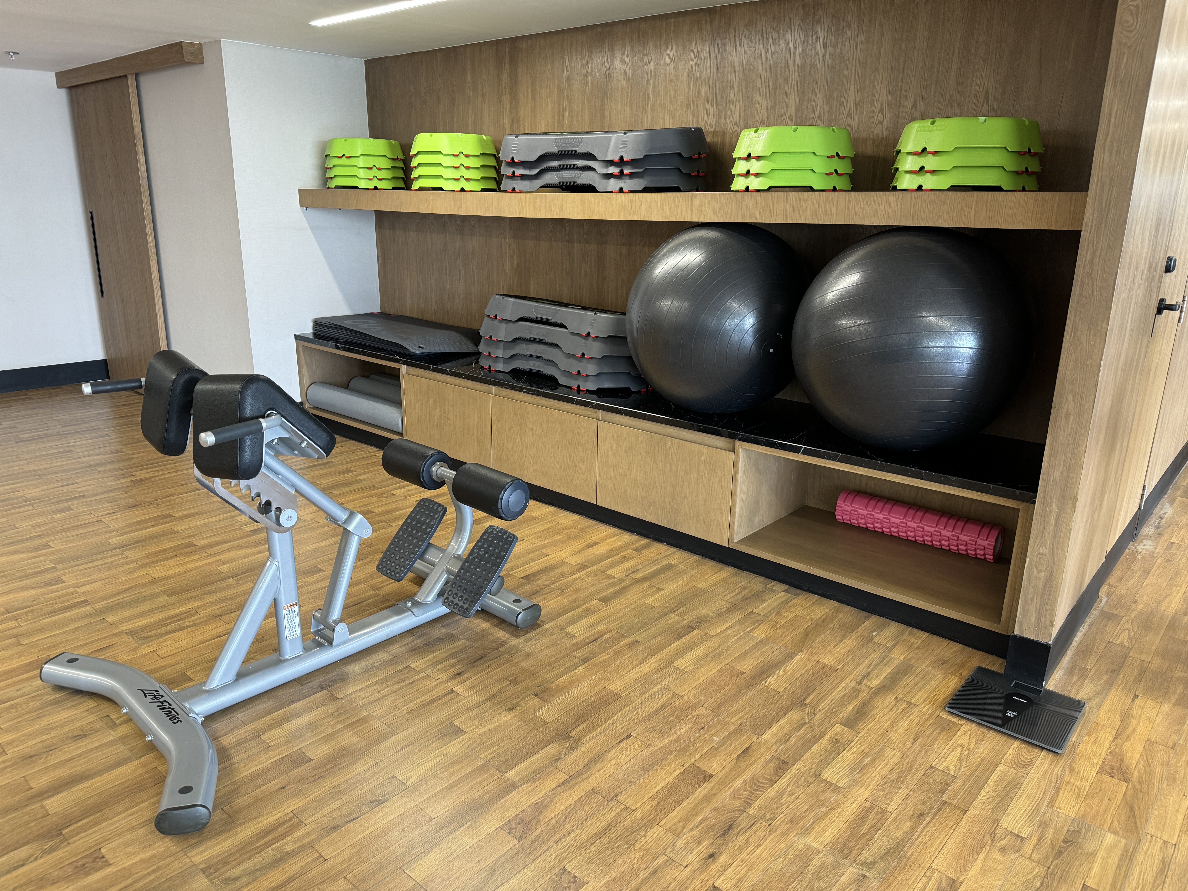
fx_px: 824
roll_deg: -1.0
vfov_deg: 56.8
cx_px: 594
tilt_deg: -16.4
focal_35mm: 24
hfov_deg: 71.6
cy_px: 446
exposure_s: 1/73
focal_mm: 6.86
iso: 200
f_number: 1.78
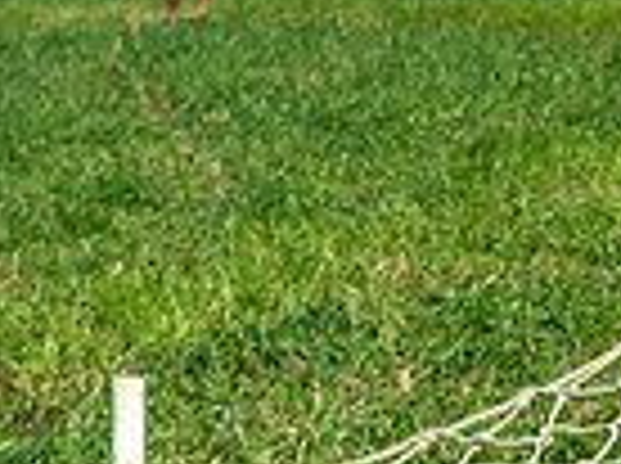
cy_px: 480
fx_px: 5981
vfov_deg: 4.4
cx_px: 1125
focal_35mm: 334
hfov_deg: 5.8
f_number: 4
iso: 100
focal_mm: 55
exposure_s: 1/8000
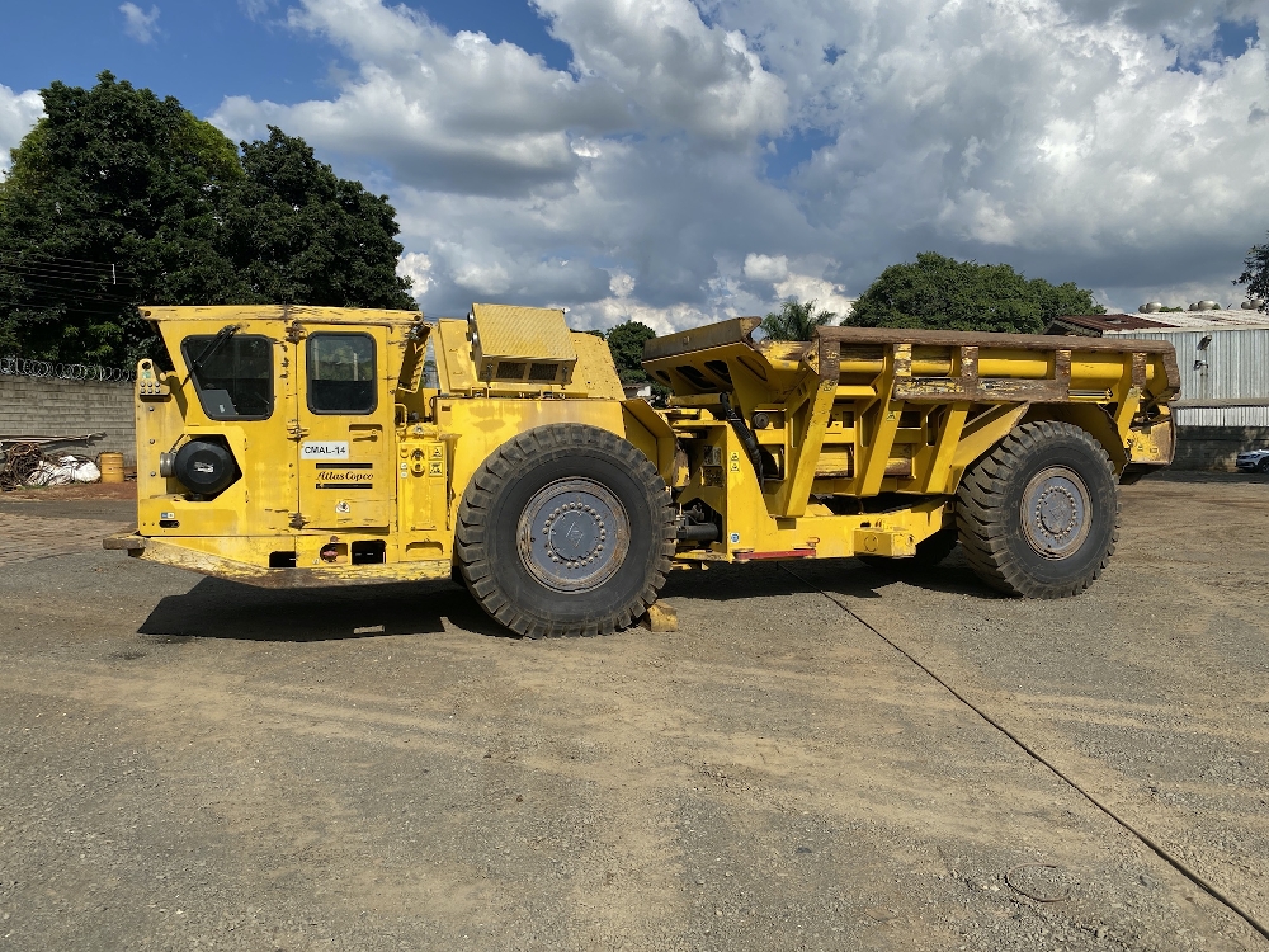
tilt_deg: -2.1
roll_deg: +0.3
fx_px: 953
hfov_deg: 67.3
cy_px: 476
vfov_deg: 53.1
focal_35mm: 26
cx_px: 634
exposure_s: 1/4464
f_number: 1.8
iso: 32
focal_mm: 4.25
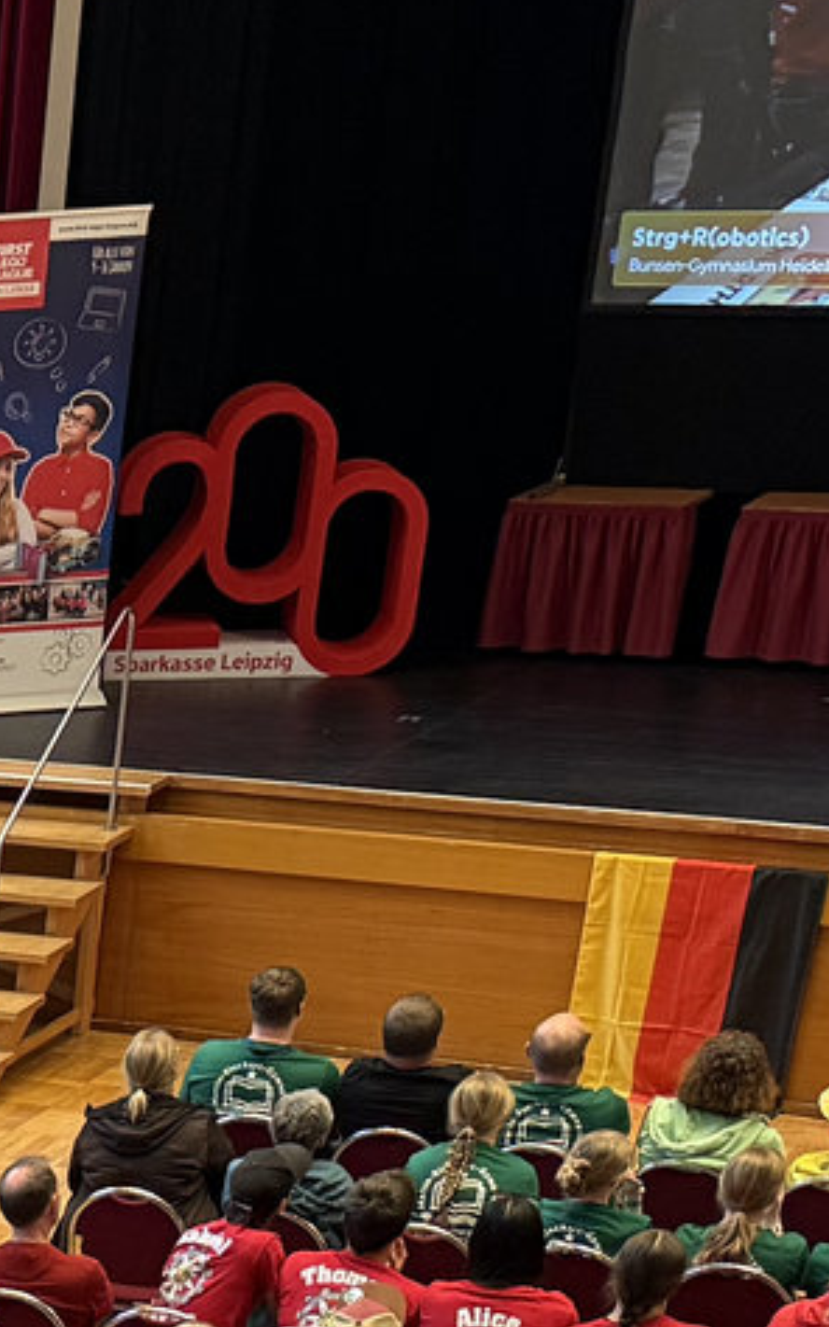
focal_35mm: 103
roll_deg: +3.8
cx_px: -1272
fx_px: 3726
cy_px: 1797
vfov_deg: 18.6
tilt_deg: -26.6
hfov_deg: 10.6
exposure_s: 1/60
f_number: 1.78
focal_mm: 6.76
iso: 200
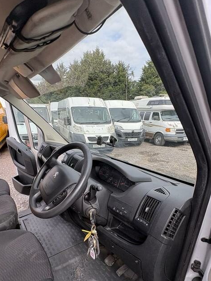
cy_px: 182
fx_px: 163
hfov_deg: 65.8
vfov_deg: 79.6
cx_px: 96
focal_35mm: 20
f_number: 2.2
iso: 40
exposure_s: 1/245
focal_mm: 2.22
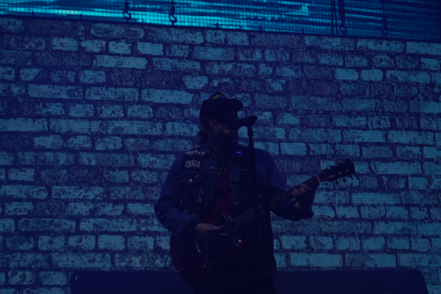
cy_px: 147
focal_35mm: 105
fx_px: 1286
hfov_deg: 19.5
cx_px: 220
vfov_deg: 13.0
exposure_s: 1/250
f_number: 5.6
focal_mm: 105
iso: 100
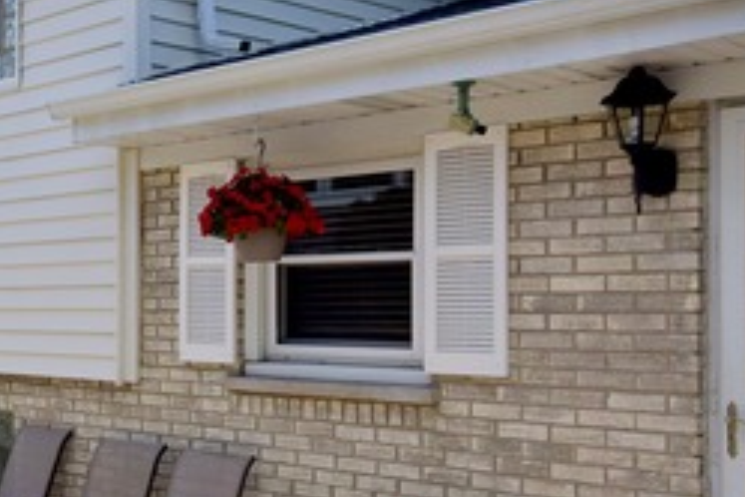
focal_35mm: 54
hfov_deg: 34.3
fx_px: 1117
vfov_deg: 25.0
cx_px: 42
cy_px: 316
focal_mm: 14
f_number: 10
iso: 250
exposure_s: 1/400
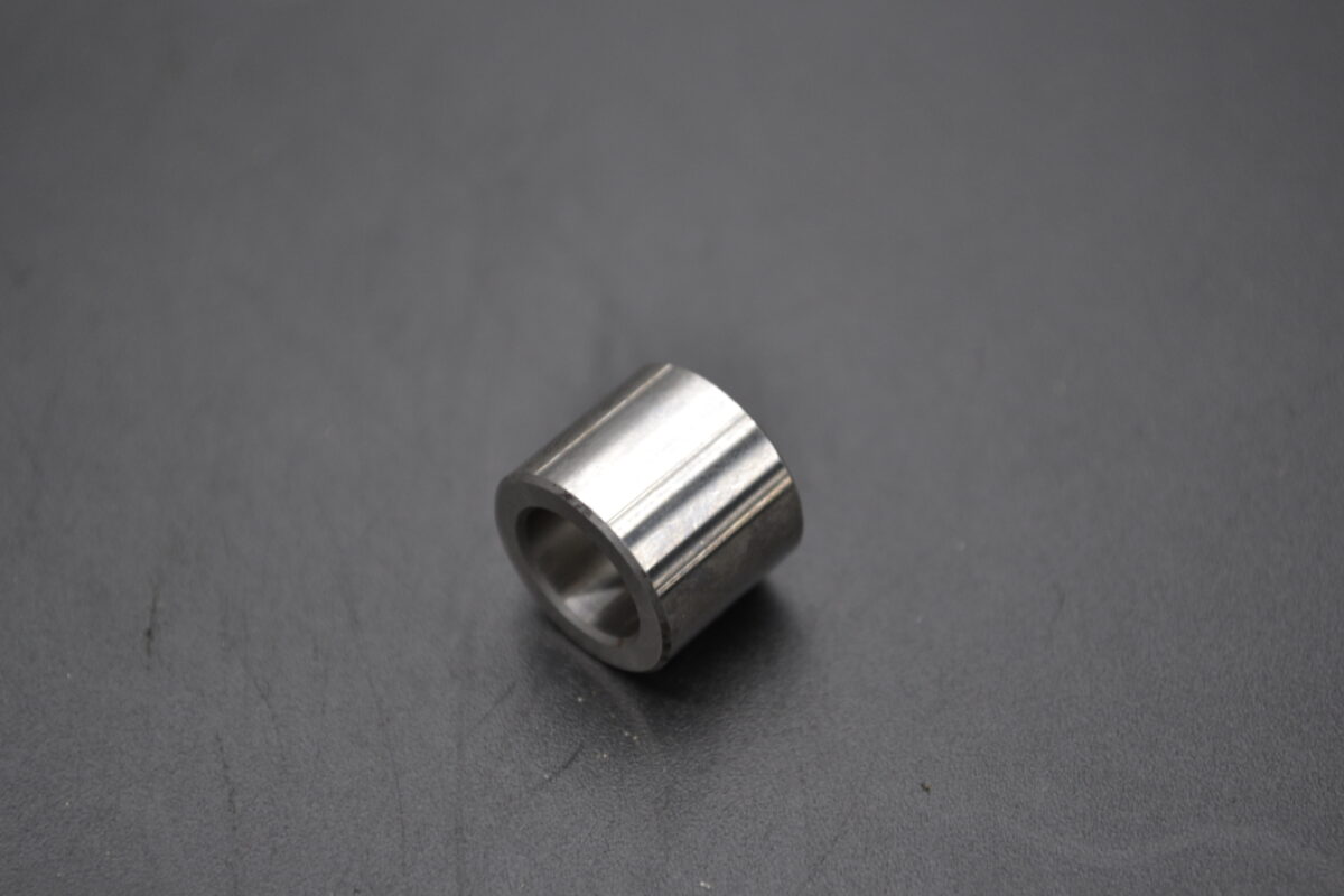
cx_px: 672
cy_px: 448
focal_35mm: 78
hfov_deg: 26.0
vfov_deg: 17.5
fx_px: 2912
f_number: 6.3
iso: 400
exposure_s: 1/60
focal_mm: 52
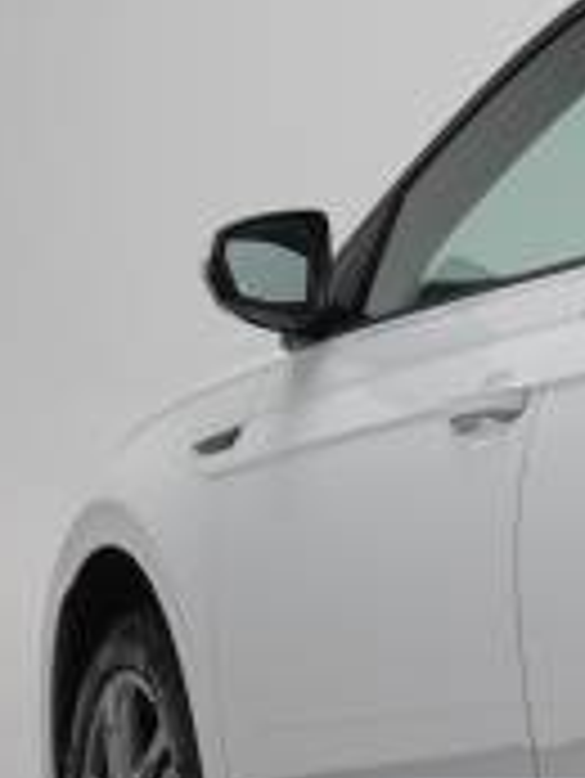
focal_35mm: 251
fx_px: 5644
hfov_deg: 5.7
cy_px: 580
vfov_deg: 7.9
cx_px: 1314
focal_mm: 47
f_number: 5.6
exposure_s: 1/200
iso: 1600
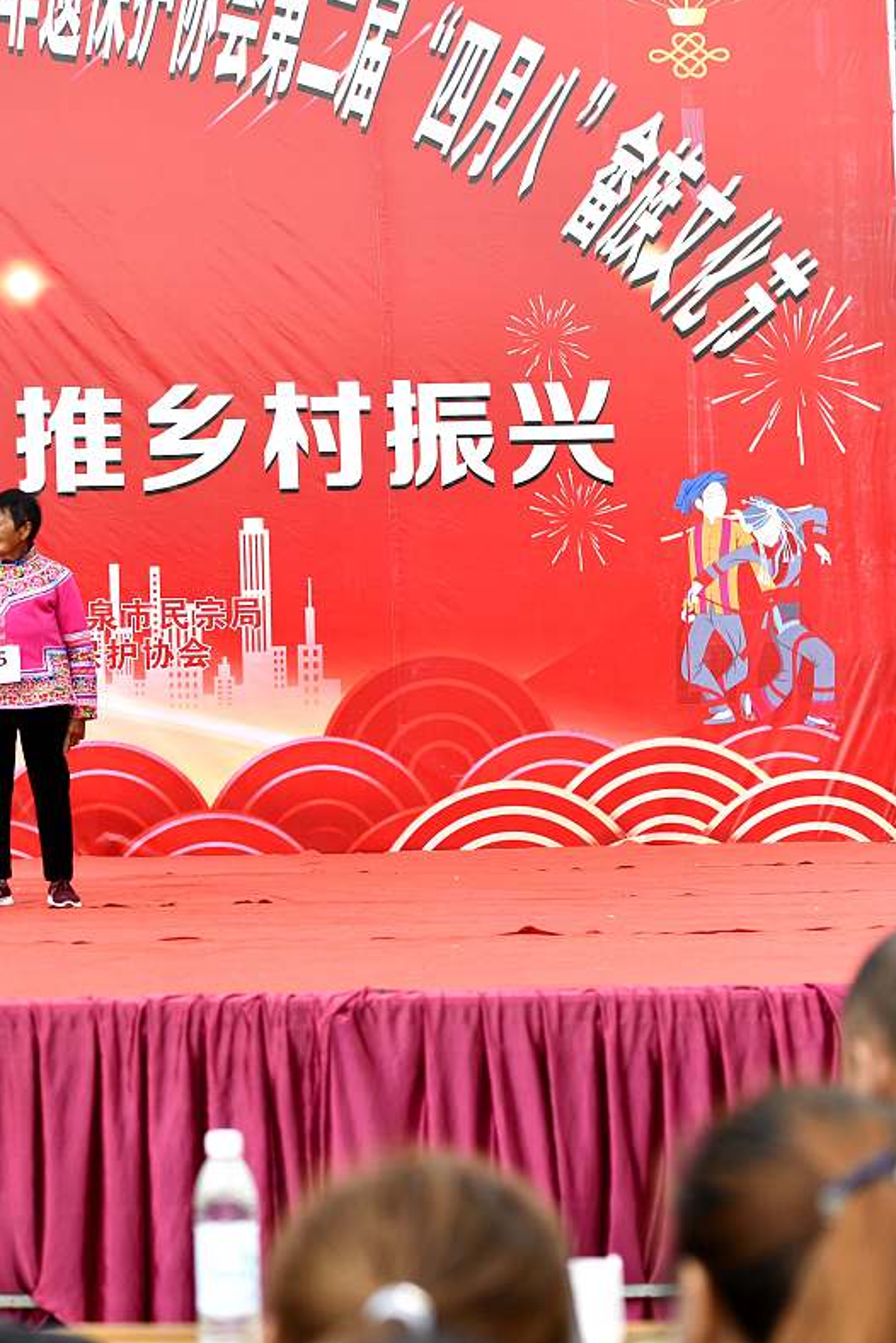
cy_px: 666
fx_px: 2835
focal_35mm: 76
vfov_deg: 26.6
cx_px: -123
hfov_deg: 17.3
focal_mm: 50
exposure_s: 1/1000
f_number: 2.8
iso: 100
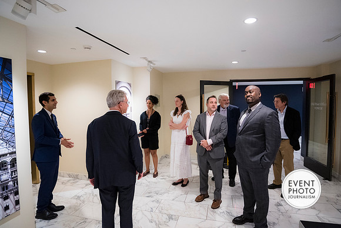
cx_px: 170
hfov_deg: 90.0
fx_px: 171
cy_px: 114
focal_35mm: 18
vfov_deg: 67.4
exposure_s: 1/125
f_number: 3.5
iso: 4000
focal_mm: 18
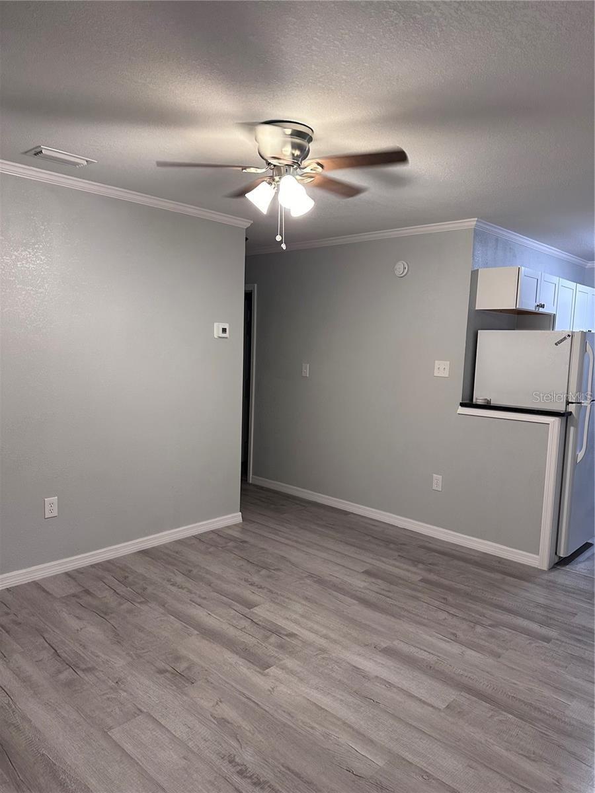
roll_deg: -1.9
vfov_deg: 71.6
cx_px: 298
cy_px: 396
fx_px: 550
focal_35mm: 24
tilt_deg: -5.2
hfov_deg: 56.8
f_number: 1.78
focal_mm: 6.86
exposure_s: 1/60
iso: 200
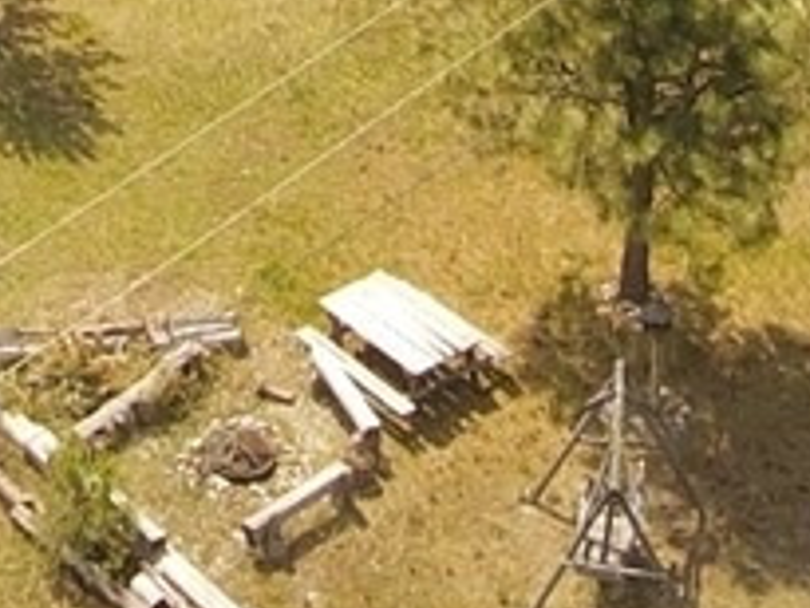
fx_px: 4378
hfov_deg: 10.4
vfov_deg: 6.9
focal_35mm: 187
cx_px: -138
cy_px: -1425
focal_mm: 4.5
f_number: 2.8
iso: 100
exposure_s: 1/320
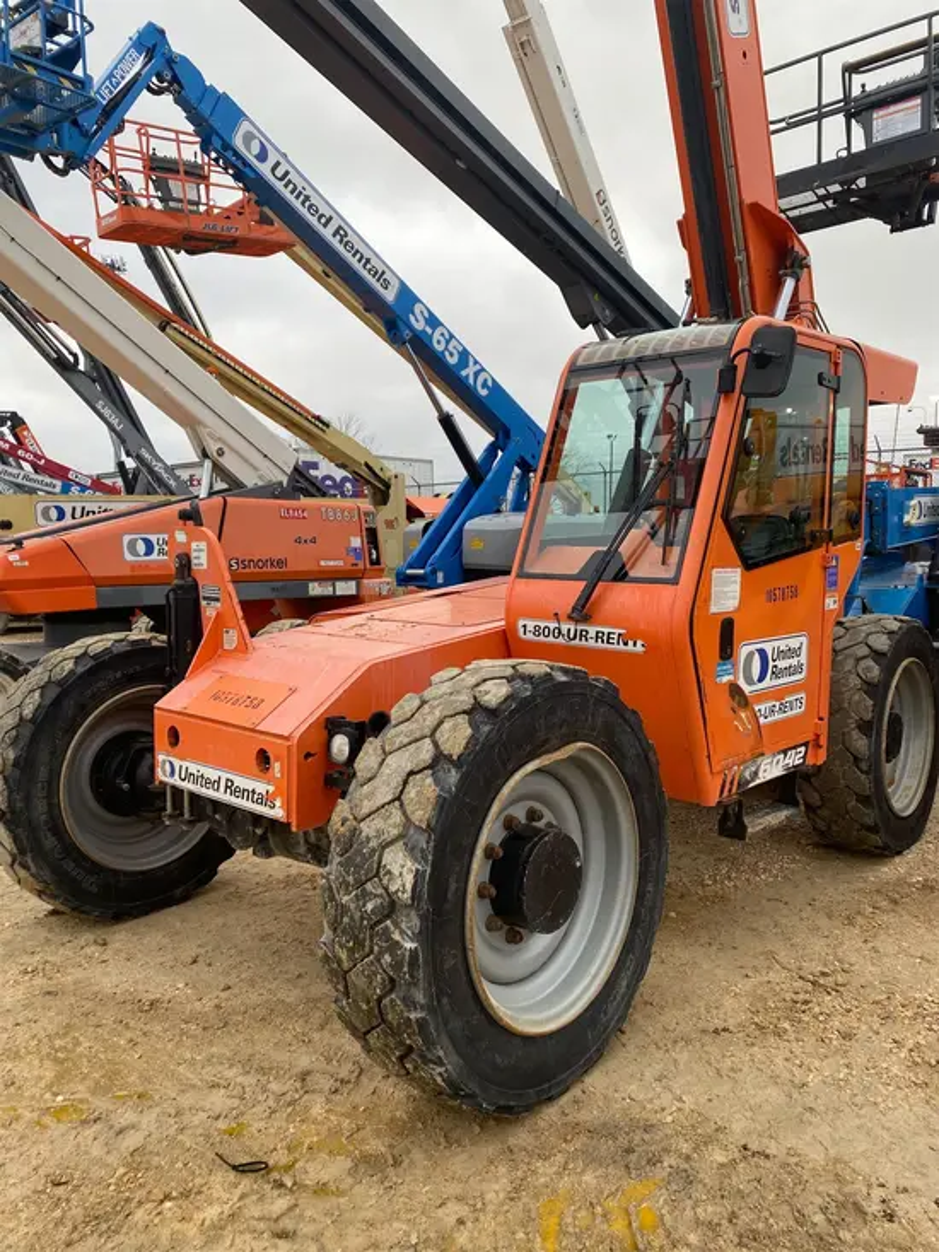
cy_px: 626
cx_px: 470
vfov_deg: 67.3
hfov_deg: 53.1
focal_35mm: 26
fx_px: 940
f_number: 1.8
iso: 32
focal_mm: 4.25
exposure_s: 1/188
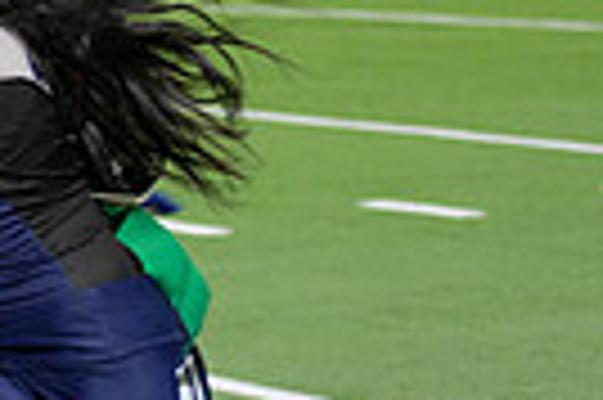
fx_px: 5086
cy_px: 151
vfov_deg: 4.5
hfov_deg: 6.7
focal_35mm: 304
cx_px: -81
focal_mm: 70
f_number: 2.8
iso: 2800
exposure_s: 1/640
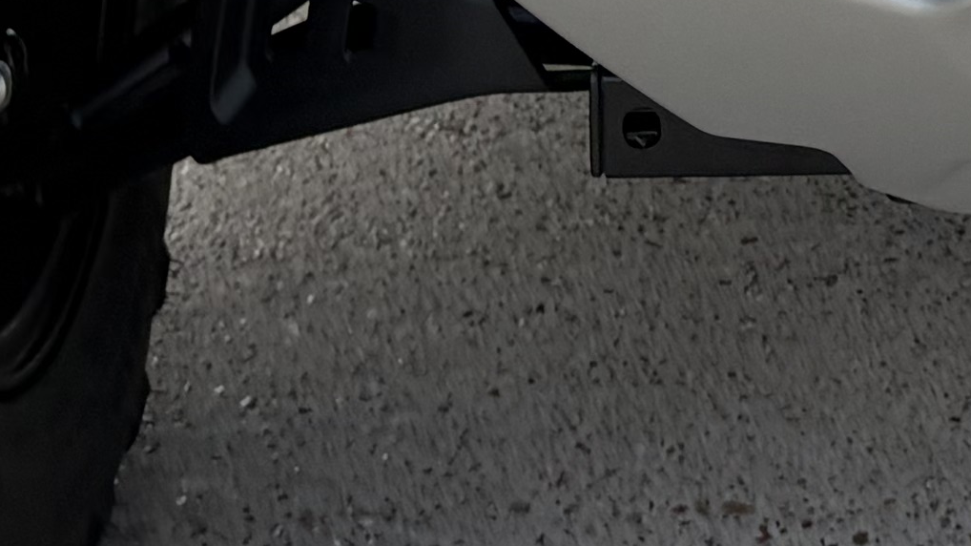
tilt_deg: -12.5
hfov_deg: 13.2
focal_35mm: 159
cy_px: -1100
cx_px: 1098
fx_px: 4093
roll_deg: +1.8
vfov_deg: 6.9
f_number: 1.6
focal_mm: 5.96
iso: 64
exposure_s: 1/1550
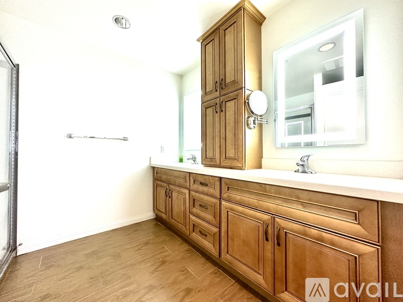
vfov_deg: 85.7
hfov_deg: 102.1
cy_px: 151
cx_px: 202
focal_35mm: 14
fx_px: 163
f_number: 2.2
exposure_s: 1/120
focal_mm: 2.22
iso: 200
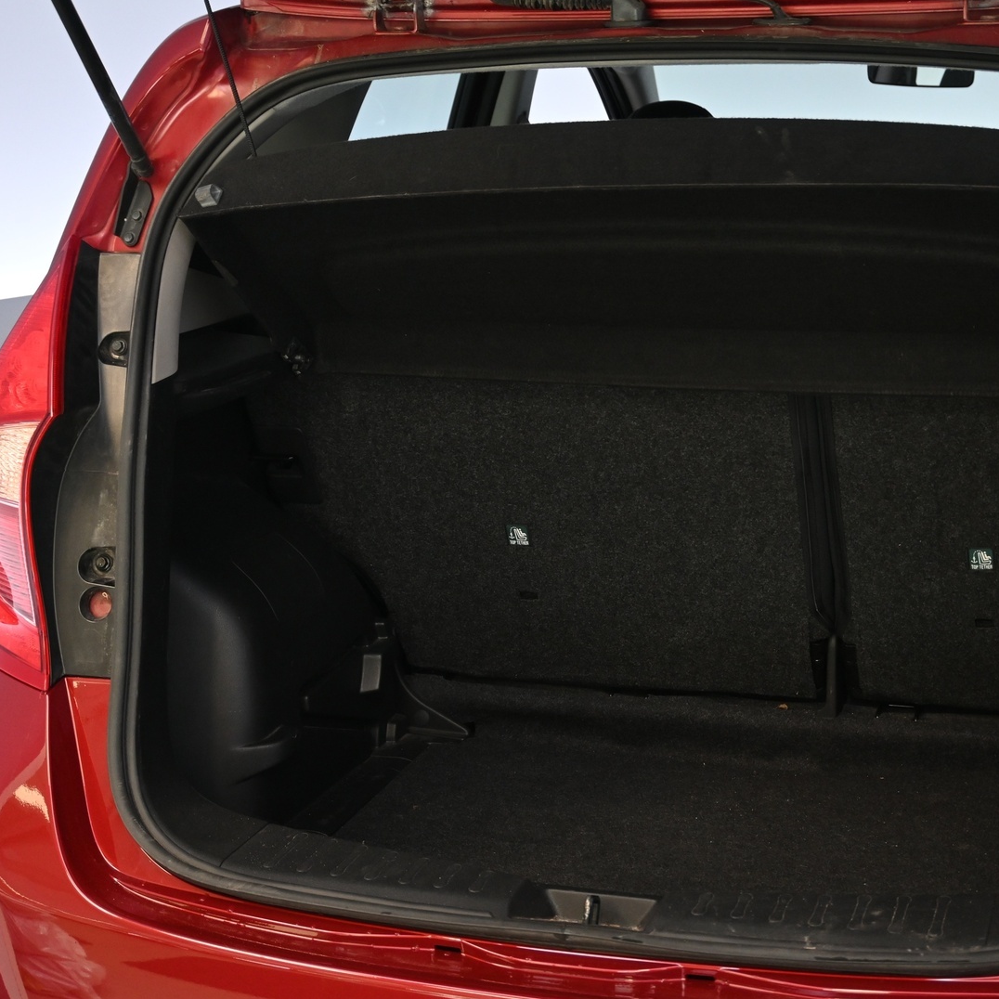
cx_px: 648
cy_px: 500
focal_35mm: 56
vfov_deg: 30.7
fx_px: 1817
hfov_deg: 30.6
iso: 1000
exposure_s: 1/50
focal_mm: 29
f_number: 4.8
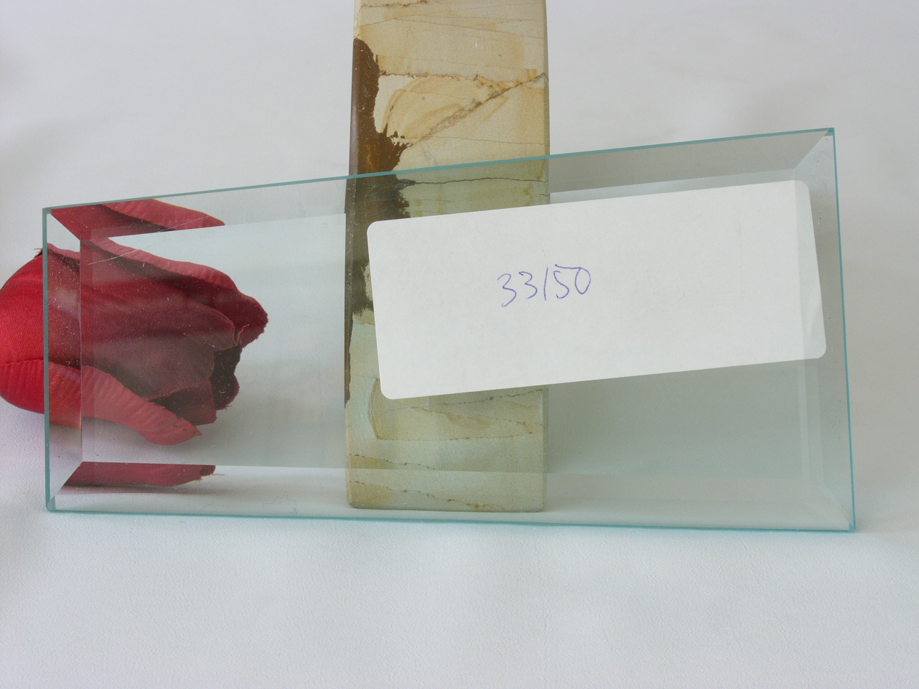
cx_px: 460
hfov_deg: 21.8
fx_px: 2389
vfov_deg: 16.4
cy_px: 344
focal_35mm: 90
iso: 100
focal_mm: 22.5
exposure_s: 1/4
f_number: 9
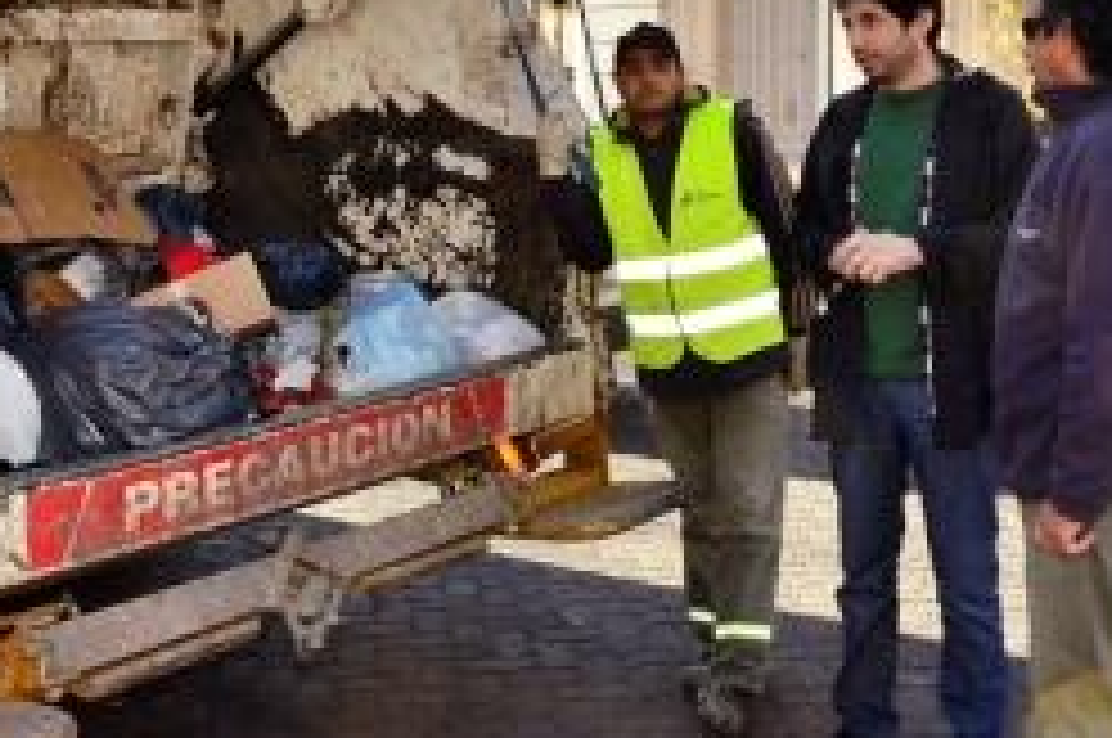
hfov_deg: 40.2
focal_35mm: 49
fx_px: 1512
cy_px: 254
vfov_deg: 27.3
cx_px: 446
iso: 1250
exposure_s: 1/250
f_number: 10
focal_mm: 18
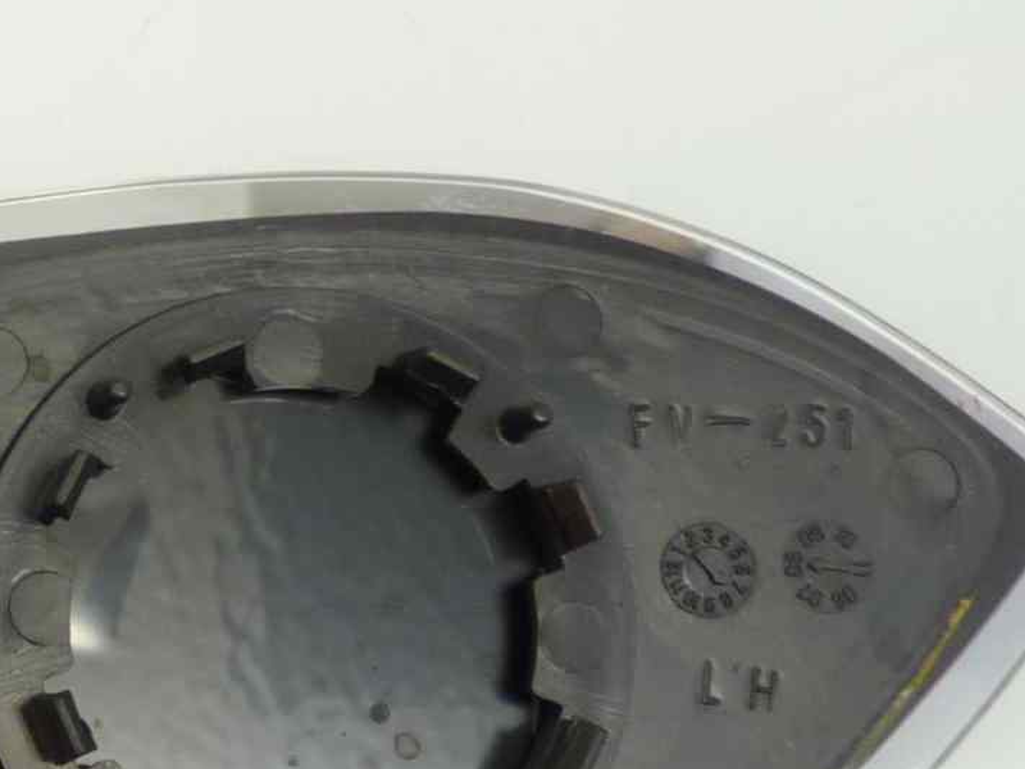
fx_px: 2665
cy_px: 693
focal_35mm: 90
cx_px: -634
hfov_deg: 18.5
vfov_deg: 16.2
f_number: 3.3
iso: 80
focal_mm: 4.1
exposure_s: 1/13
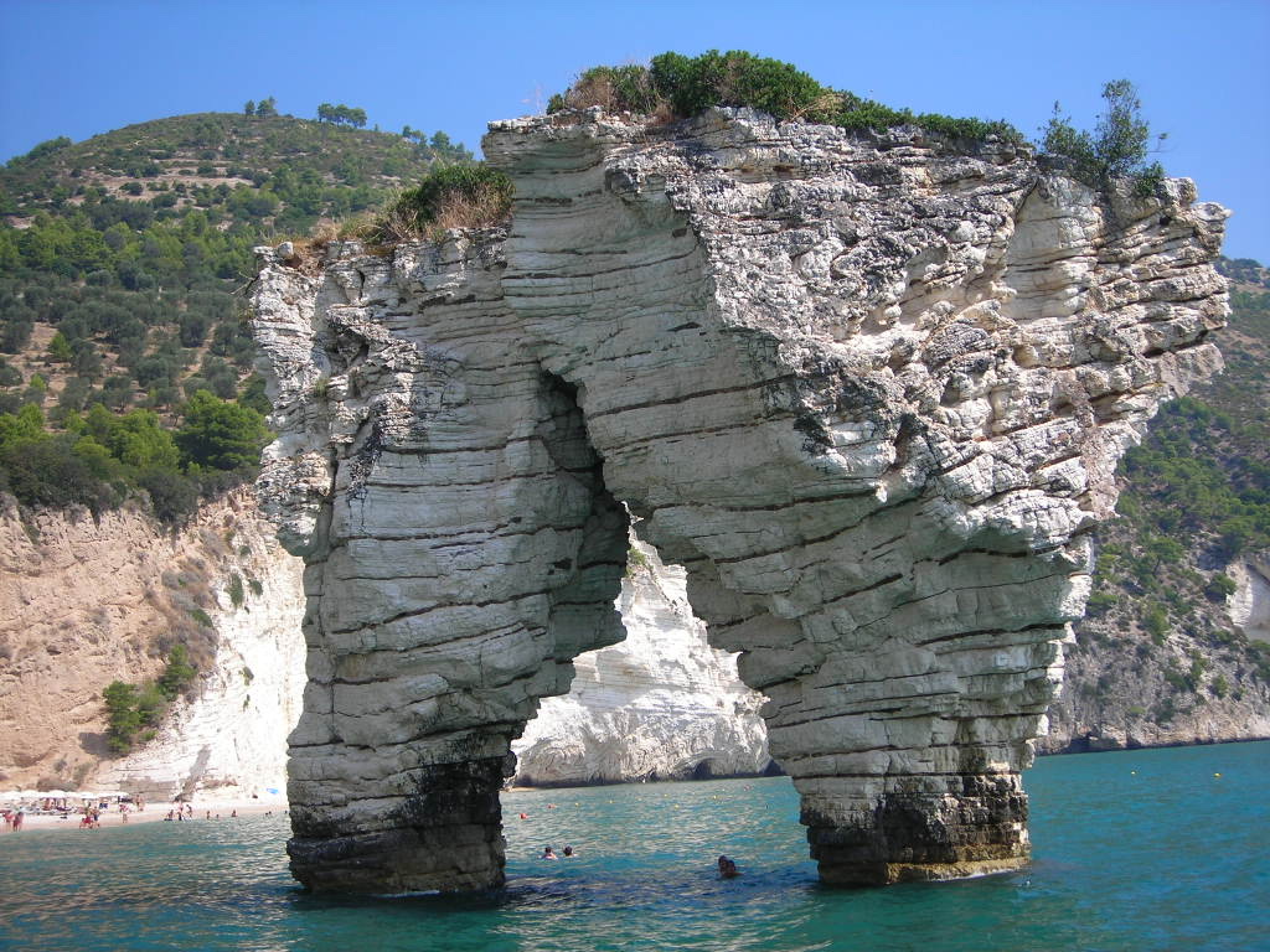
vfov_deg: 26.6
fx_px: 2018
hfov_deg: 34.9
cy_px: 476
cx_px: 635
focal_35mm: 55
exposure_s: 1/117
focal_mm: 9.1
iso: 50
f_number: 7.3
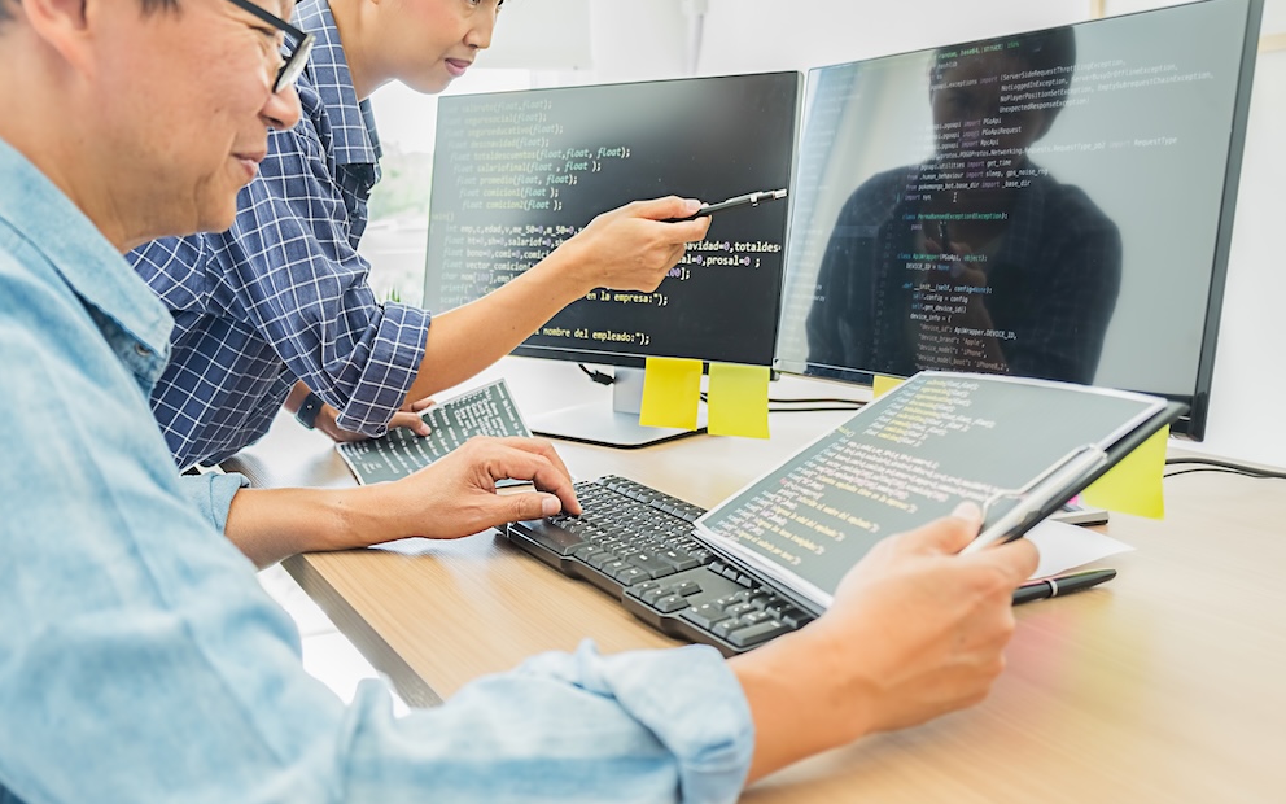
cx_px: 640
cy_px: 409
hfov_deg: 52.7
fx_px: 1297
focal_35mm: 37
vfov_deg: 34.4
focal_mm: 24.3
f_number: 3.2
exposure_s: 1/125
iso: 320
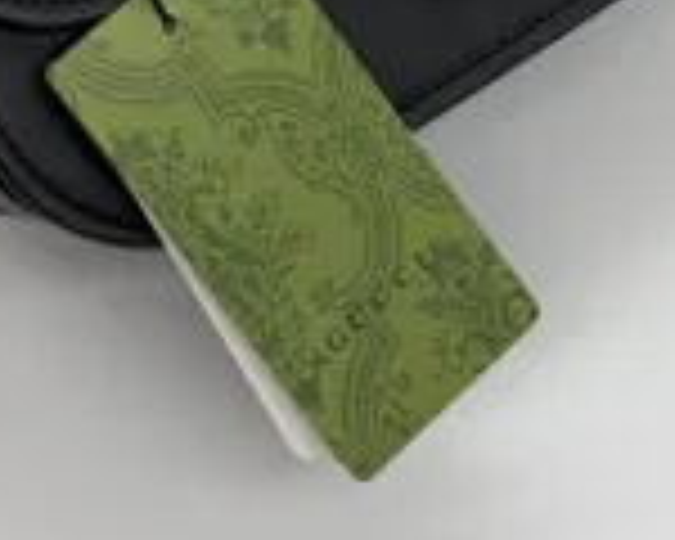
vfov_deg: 10.0
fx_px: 2997
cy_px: -274
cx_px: 243
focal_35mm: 150
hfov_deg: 12.8
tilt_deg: -54.9
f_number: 1.78
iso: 64
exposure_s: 1/420
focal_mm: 6.76
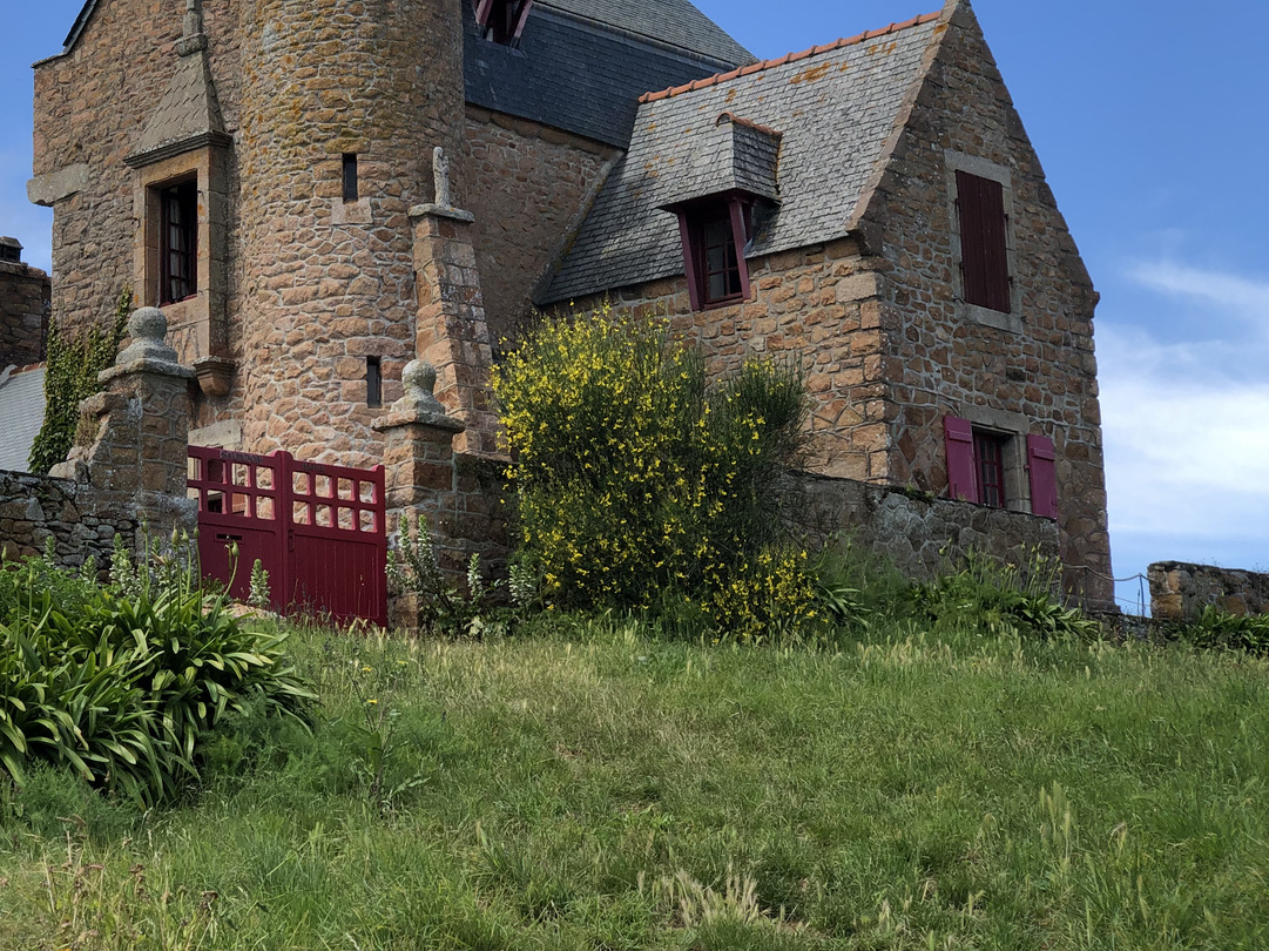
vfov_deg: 19.0
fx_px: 2822
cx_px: 369
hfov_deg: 25.1
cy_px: 263
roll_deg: +1.1
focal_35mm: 77
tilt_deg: +14.9
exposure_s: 1/540
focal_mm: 6
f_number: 2.4
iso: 16
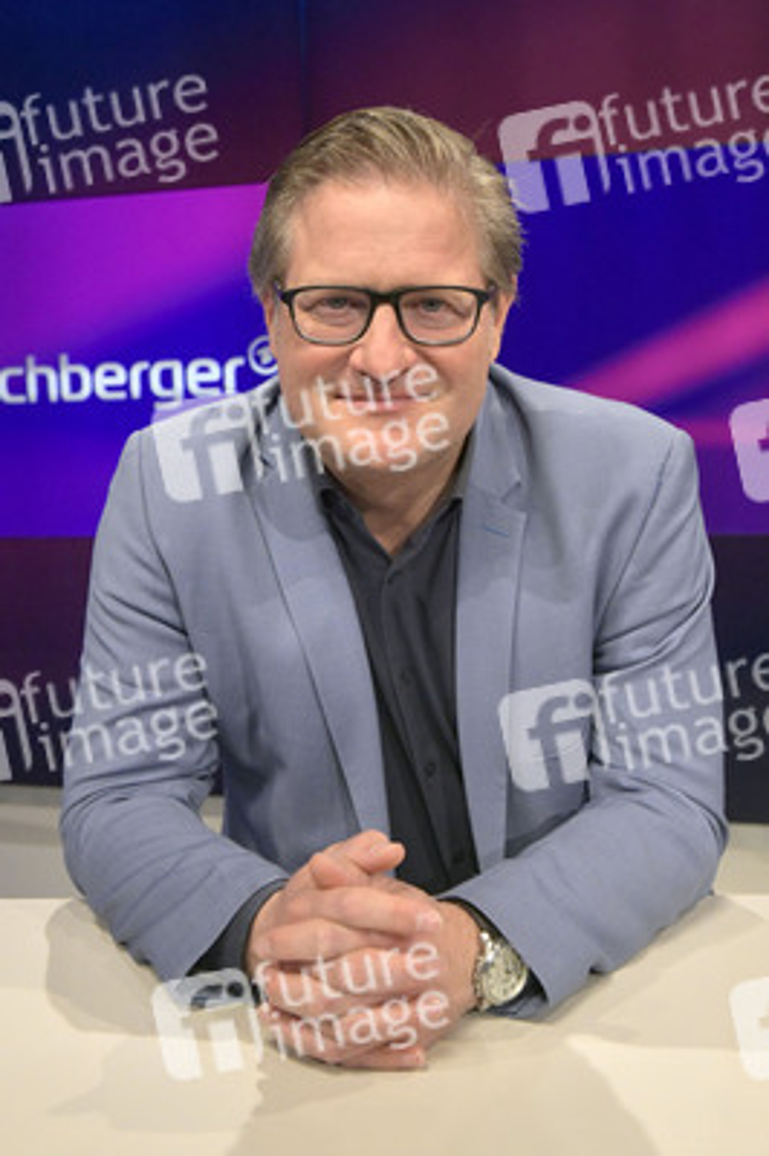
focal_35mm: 38
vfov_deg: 50.7
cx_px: 384
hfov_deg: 35.0
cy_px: 578
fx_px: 1220
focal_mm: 38
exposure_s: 1/320
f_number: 6.3
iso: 2500
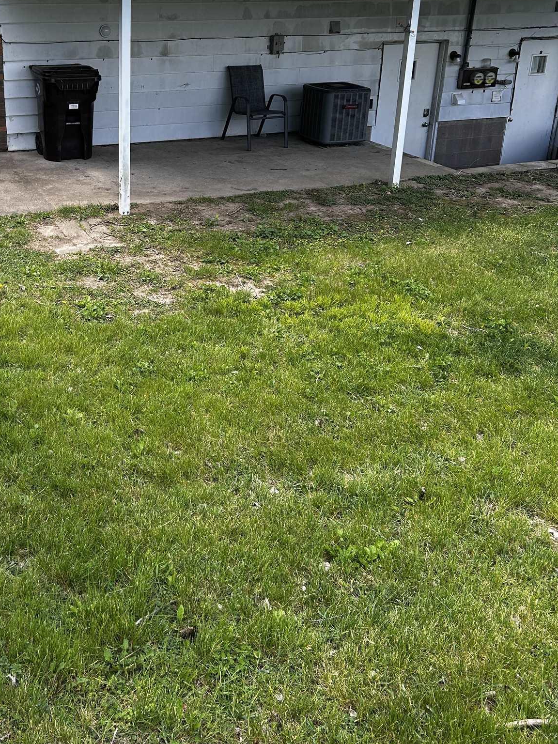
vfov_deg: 47.0
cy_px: 241
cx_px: 141
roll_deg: -1.1
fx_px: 838
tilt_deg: -19.8
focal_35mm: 39
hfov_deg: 36.0
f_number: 1.5
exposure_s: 1/329
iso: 50
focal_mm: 5.7
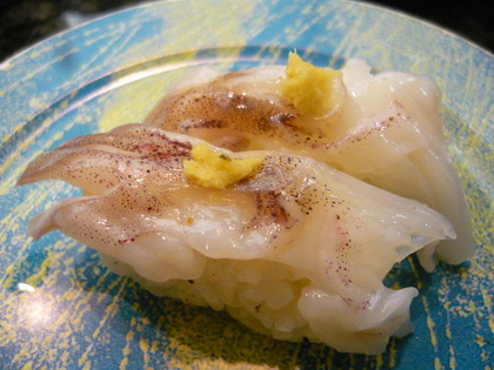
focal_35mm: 33
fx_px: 471
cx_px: 247
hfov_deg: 55.4
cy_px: 185
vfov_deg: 42.9
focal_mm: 5.5
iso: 400
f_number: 2.8
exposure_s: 1/30
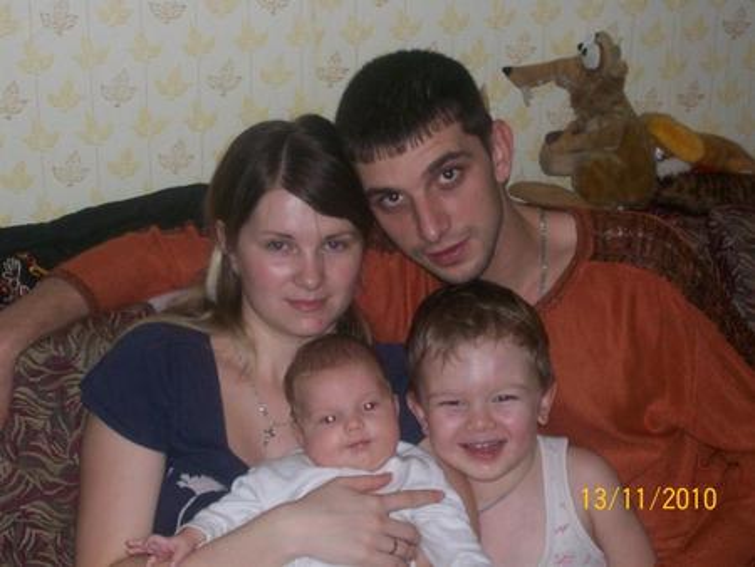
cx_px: 378
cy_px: 284
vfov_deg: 21.0
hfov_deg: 27.8
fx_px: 1528
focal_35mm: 70
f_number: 3.8
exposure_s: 1/95.5
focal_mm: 11.6
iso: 140
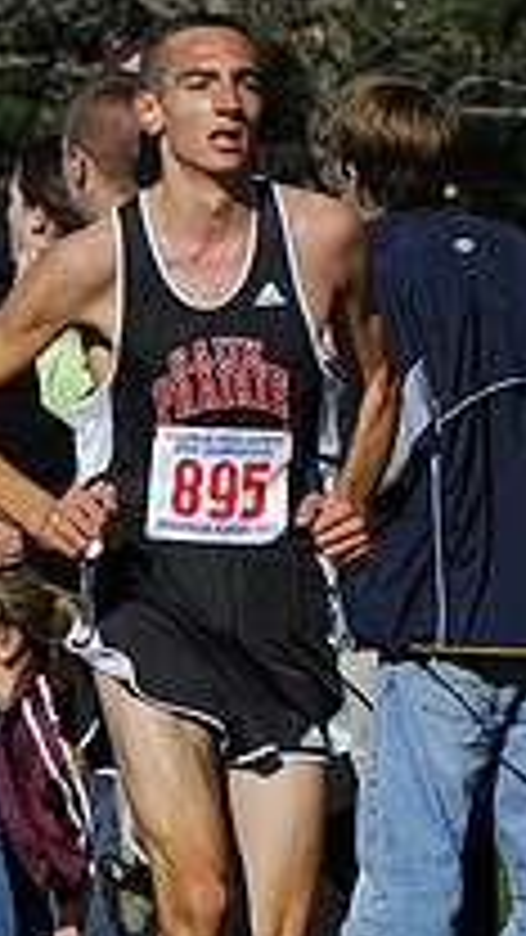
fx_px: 14158
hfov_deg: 2.1
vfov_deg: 3.8
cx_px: -715
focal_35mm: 571
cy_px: 612
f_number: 7.1
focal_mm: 130
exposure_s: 1/1600
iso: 400
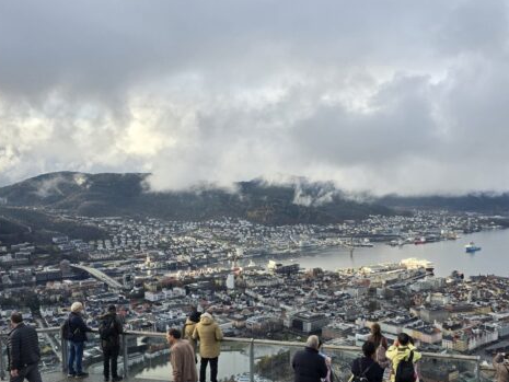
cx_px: 317
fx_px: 559
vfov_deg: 37.5
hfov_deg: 48.5
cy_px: 241
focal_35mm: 38
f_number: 1.7
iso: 12
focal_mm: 6.3
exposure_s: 1/275
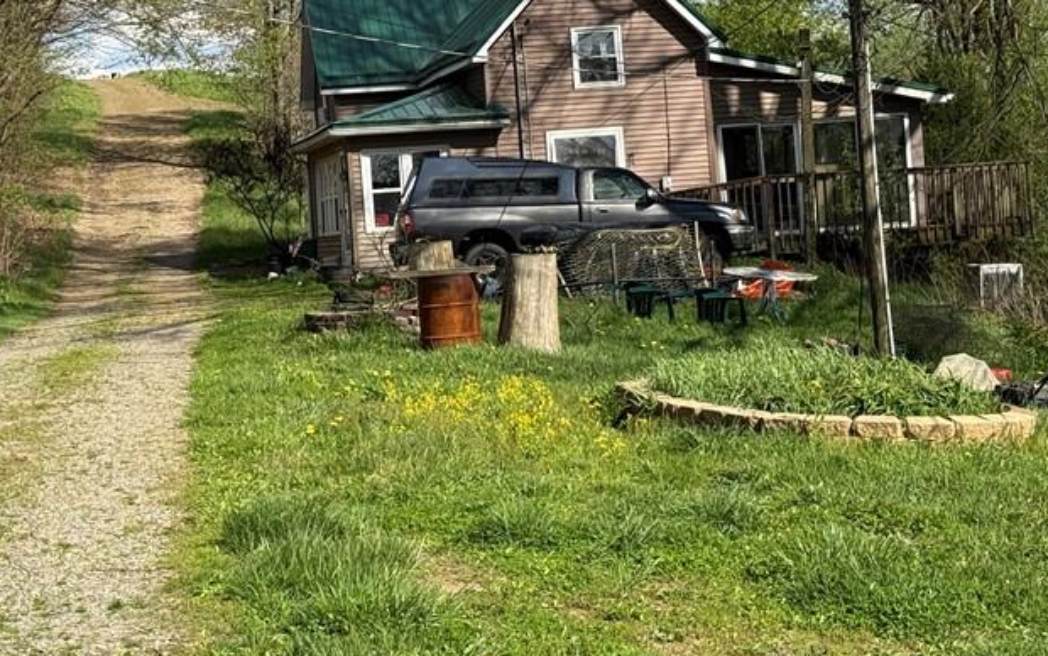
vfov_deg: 15.5
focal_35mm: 84
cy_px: 203
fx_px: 2400
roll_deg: +3.6
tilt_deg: +1.7
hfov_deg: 24.6
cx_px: 389
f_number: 1.78
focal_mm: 6.76
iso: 64
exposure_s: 1/3534
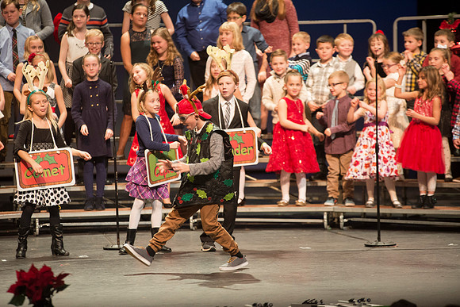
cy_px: 154
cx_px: 230
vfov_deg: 6.9
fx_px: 2556
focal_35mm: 200
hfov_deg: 10.3
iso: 2500
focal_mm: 200
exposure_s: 1/200
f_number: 2.8
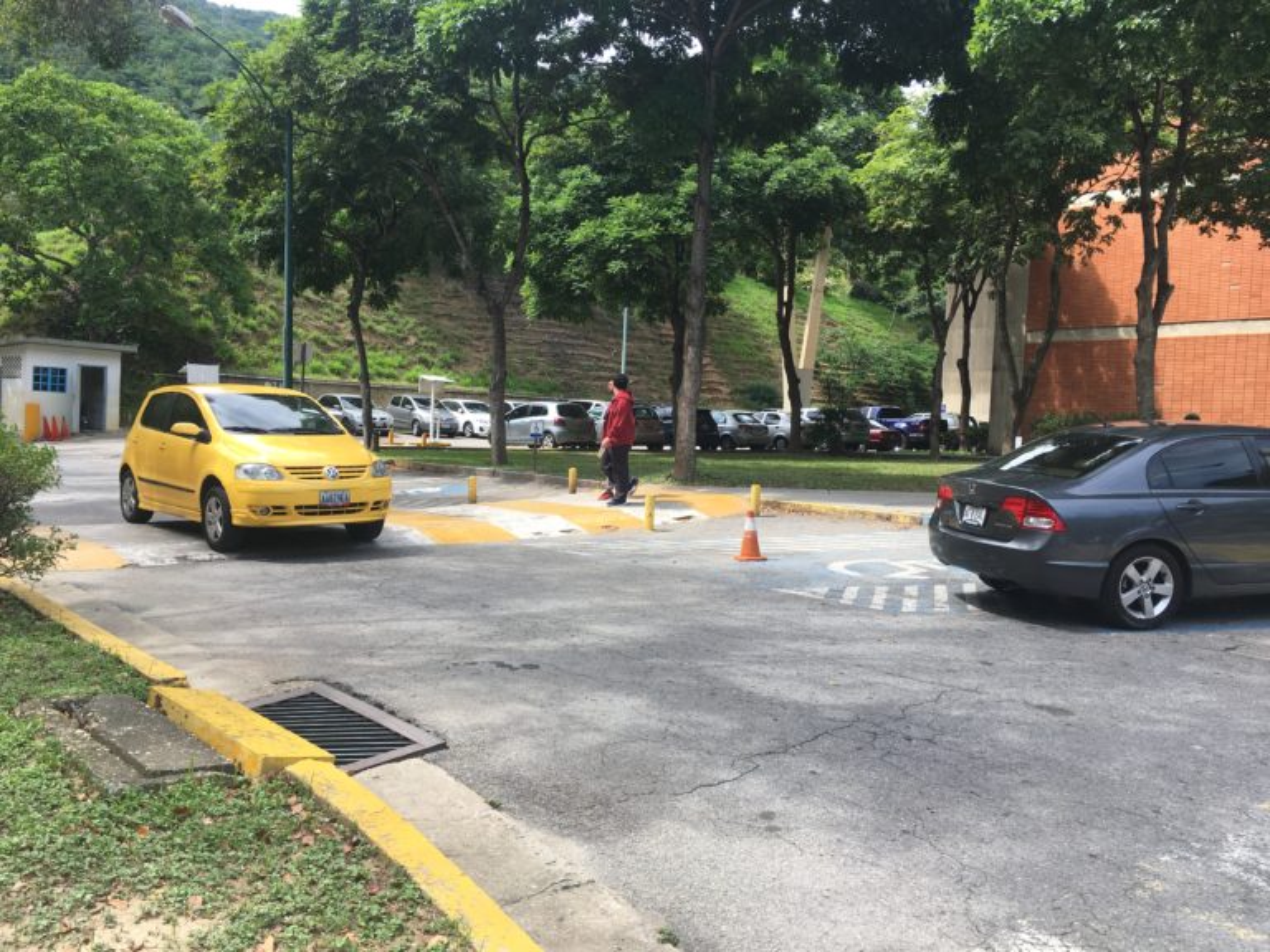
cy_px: 476
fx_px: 1064
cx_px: 635
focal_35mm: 29
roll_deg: -2.3
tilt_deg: -3.9
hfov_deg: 61.7
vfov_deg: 48.2
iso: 25
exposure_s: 1/490
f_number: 2.2
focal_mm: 4.15
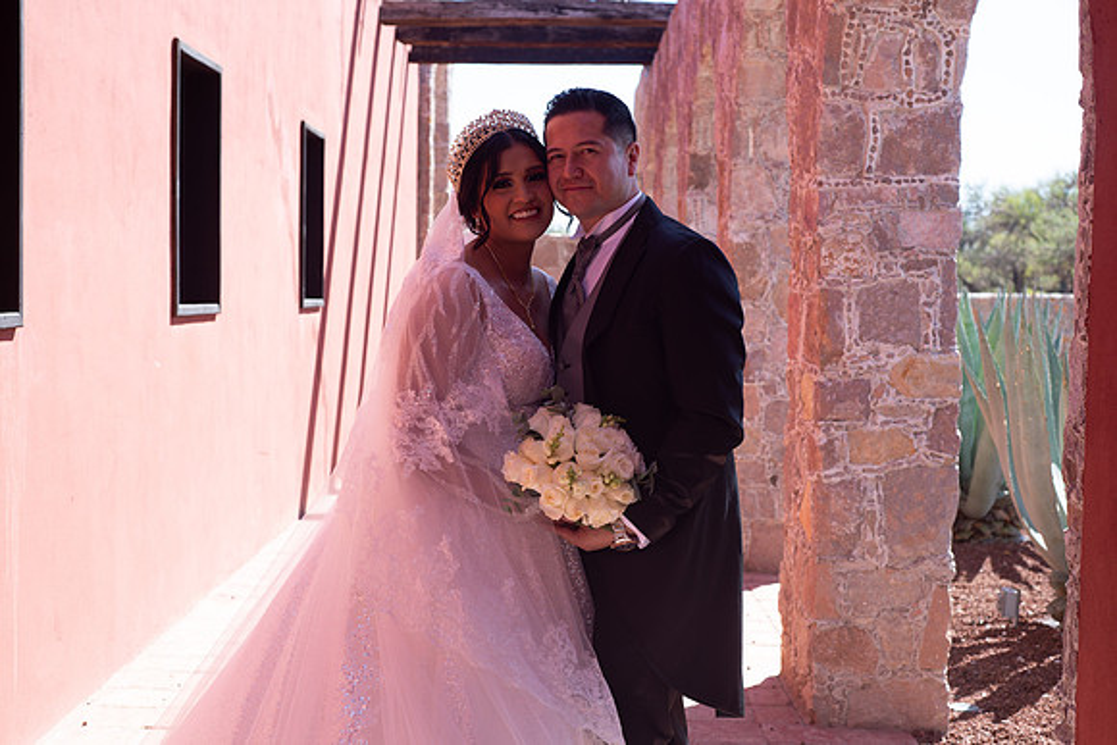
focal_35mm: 50
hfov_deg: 39.6
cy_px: 372
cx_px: 558
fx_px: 1552
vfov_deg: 27.0
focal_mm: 50
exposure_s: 1/160
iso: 100
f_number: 6.3
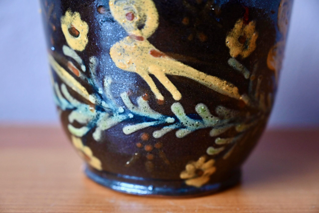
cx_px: 160
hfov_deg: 31.9
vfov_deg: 21.6
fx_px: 558
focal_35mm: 63
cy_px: 106
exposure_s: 1/60
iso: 2200
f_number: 4
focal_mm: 63
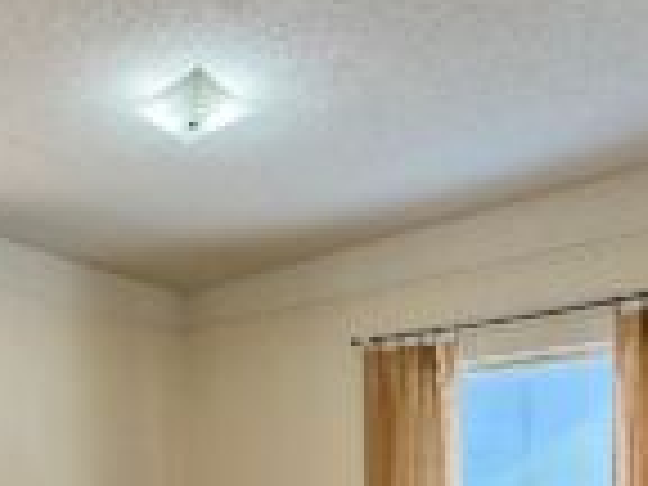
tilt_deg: -1.6
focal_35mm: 39
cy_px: 518
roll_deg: +0.3
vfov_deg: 32.9
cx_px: 153
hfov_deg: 46.0
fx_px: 730
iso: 160
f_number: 2.2
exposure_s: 1/121
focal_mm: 2.22
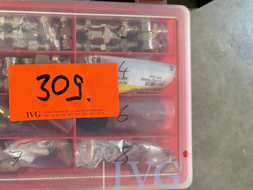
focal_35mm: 37
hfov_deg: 48.8
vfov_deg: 38.6
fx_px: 270
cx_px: 73
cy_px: 81
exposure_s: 1/63
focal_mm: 5.96
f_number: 1.6
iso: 125
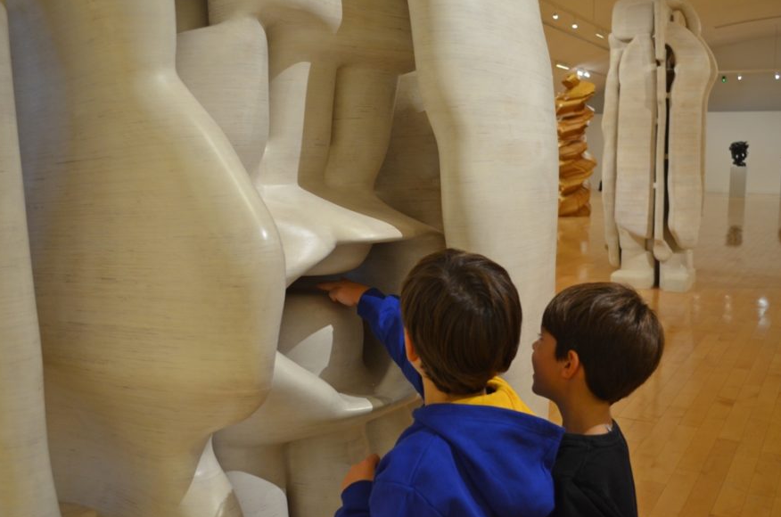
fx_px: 801
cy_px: 263
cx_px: 382
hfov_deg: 52.0
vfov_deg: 35.8
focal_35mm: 37
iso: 800
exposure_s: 1/50
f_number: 4
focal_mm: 24
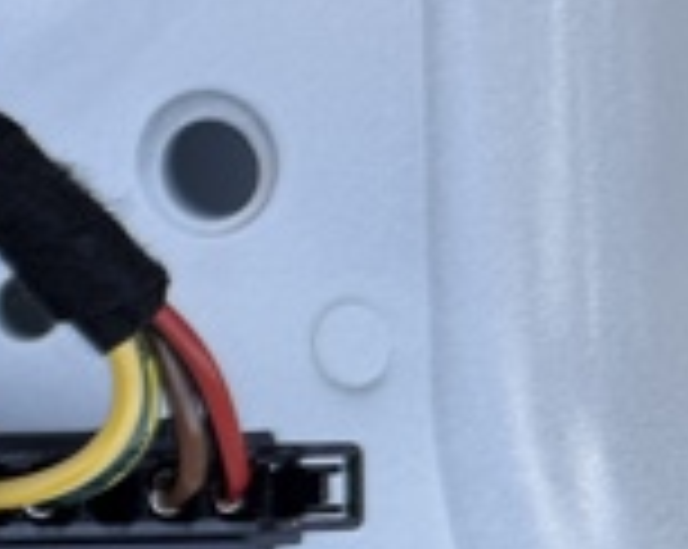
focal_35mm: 98
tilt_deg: -45.8
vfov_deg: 15.1
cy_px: 666
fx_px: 1993
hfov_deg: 15.4
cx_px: -715
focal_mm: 6.76
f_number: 1.78
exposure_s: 1/742
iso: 80
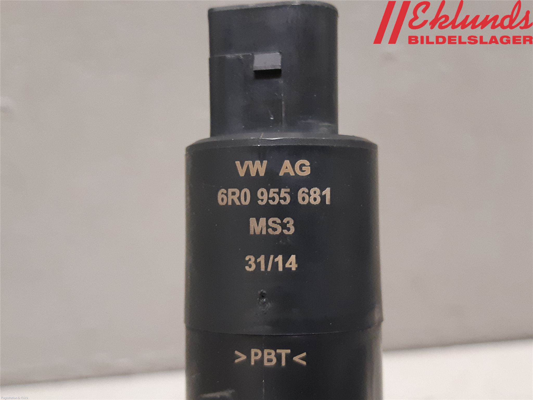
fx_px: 400
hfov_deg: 67.3
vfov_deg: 53.1
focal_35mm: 26
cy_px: 200
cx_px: 266
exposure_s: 1/50
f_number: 1.7
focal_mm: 3.93
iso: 250
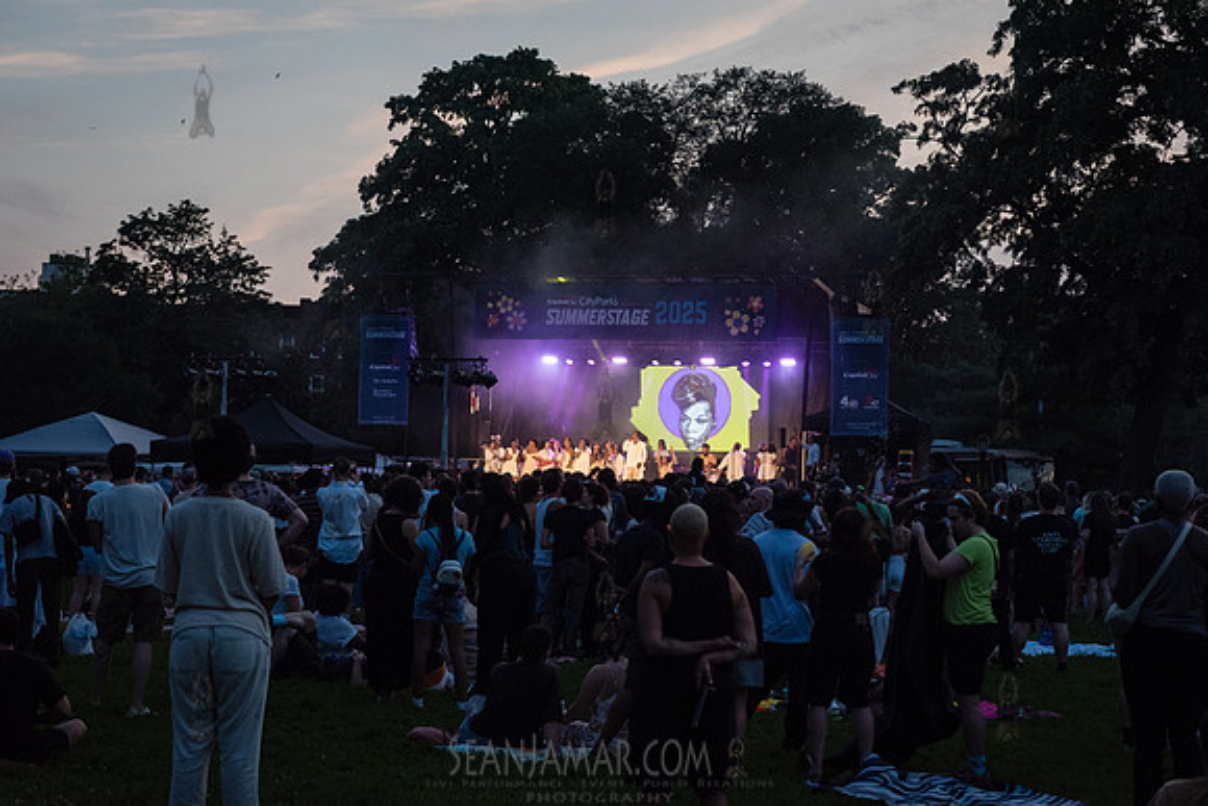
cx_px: 604
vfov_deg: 19.5
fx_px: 2349
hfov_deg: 28.8
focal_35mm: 70
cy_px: 403
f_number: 4
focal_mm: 70
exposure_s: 1/1000
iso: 4000
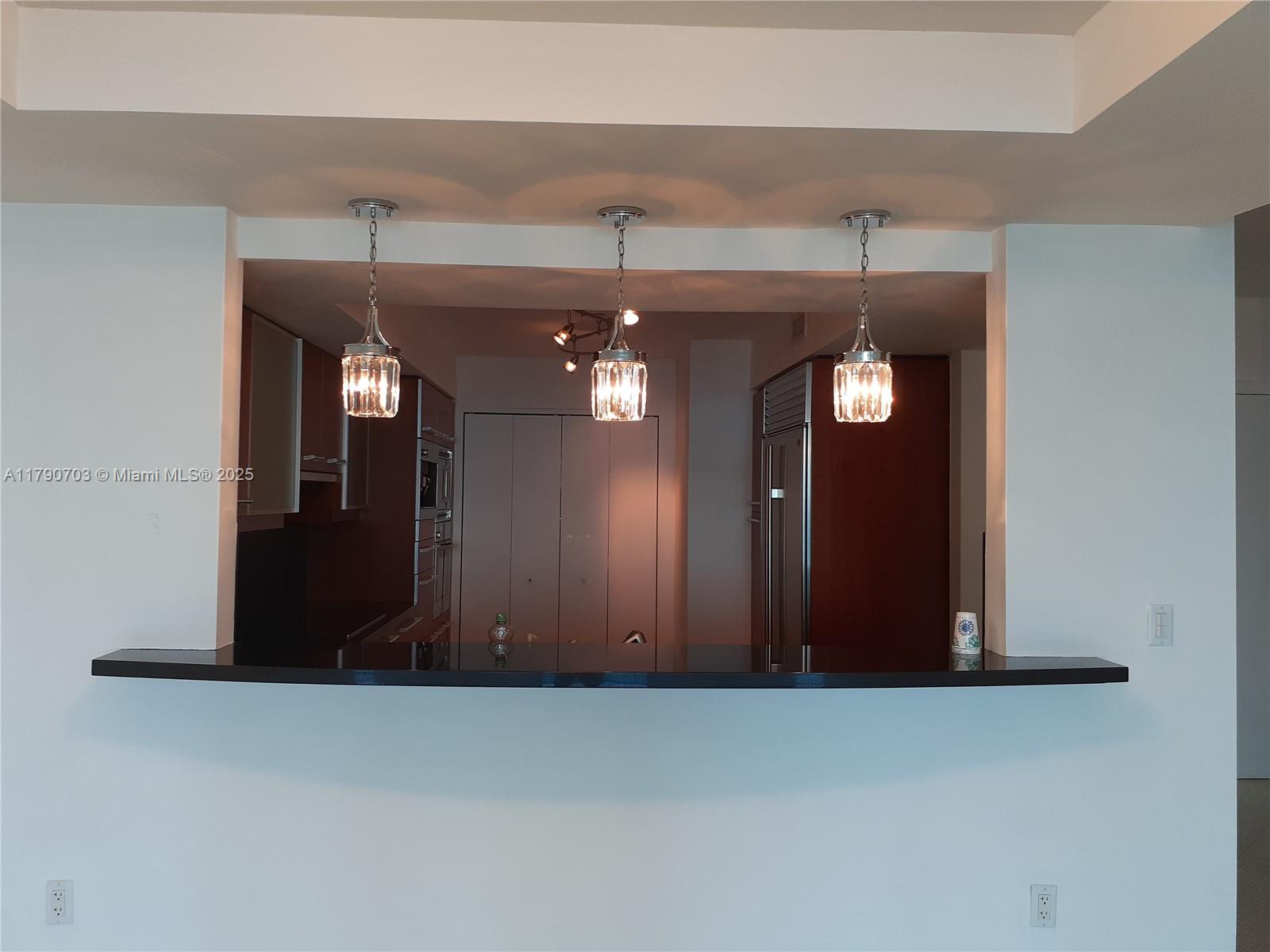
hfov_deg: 65.3
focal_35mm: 27
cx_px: 635
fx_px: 991
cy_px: 476
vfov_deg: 51.4
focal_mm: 3.6
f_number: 1.9
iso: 40
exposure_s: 1/60
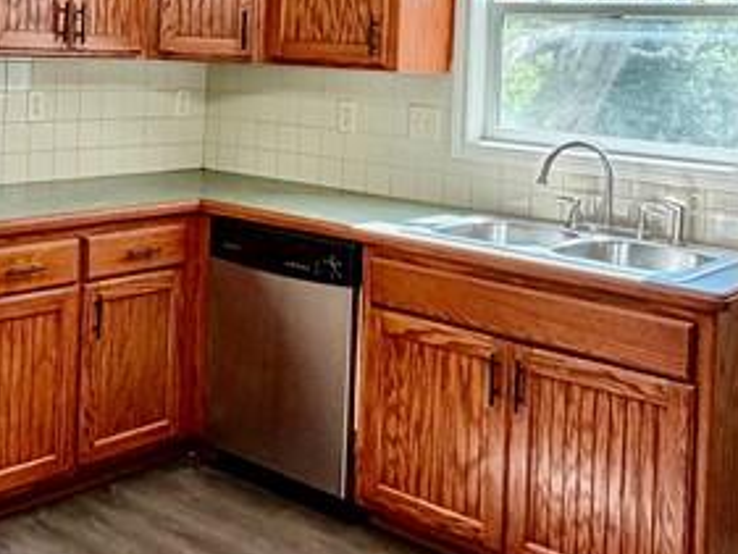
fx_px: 1088
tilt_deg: +0.2
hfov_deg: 37.1
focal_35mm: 51
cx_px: 242
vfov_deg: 27.5
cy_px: 50
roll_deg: -1.8
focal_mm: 2.22
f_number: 2.2
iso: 125
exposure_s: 1/121
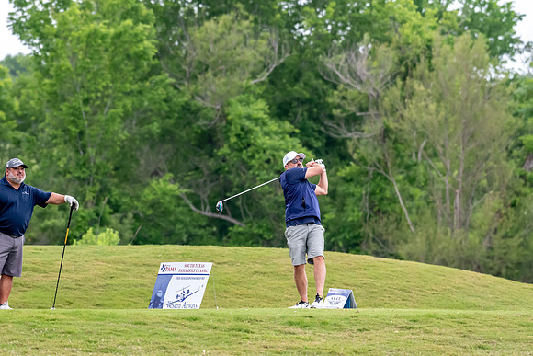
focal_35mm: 405
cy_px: 178
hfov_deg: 5.1
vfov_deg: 3.4
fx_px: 5997
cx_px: 266
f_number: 5.6
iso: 2500
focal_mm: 270
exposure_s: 1/2000
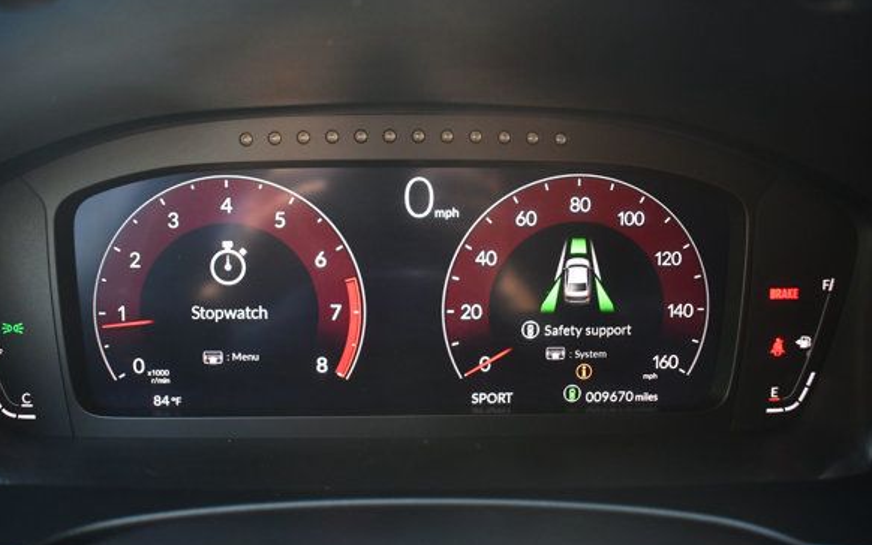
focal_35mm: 37
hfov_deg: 52.7
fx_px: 879
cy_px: 284
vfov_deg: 34.4
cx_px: 394
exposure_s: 1/125
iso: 1400
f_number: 3.8
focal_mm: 22
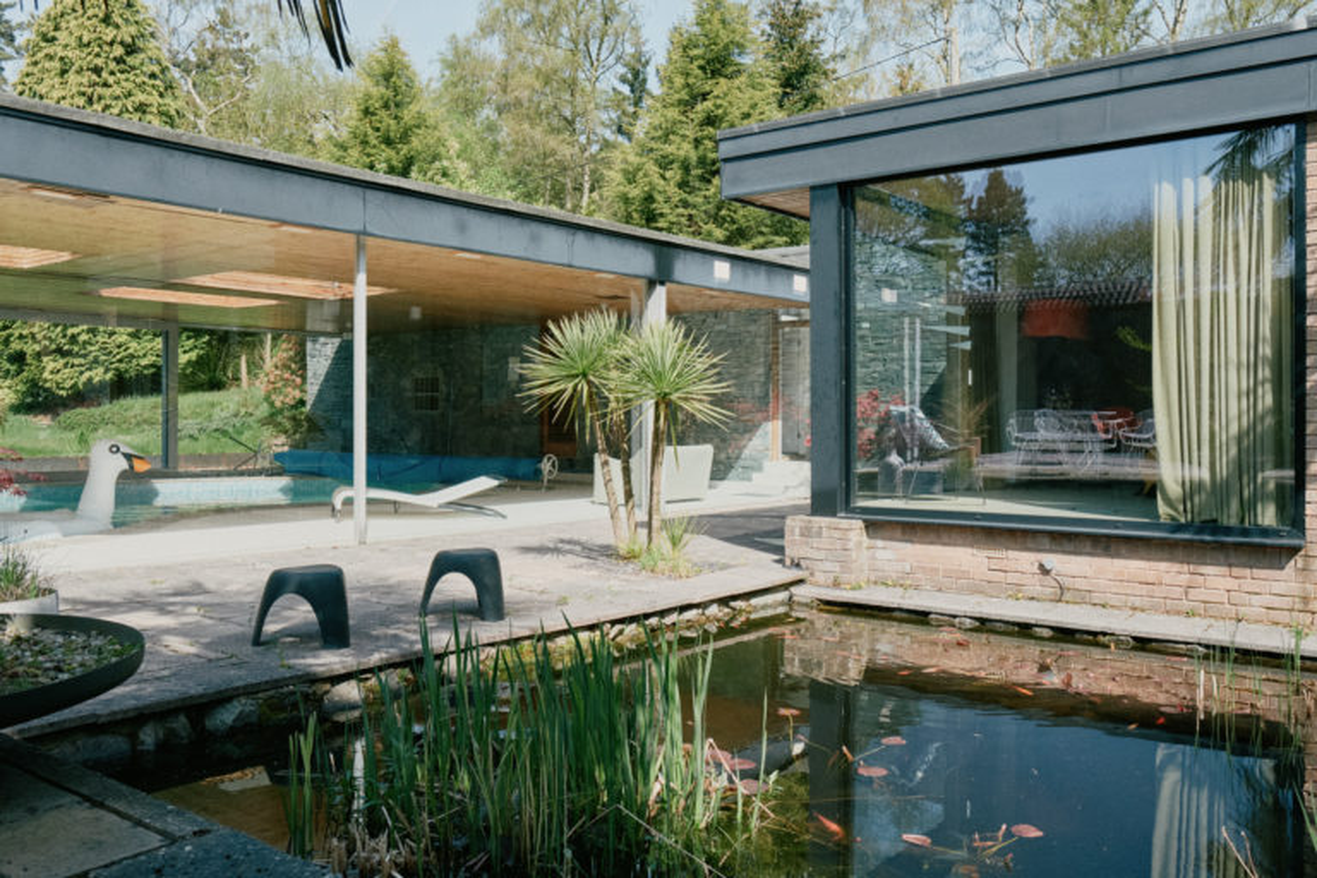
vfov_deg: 45.0
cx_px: 658
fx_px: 1061
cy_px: 439
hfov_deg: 63.7
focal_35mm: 29
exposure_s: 1/1250
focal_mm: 19.4
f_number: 7.1
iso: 1600
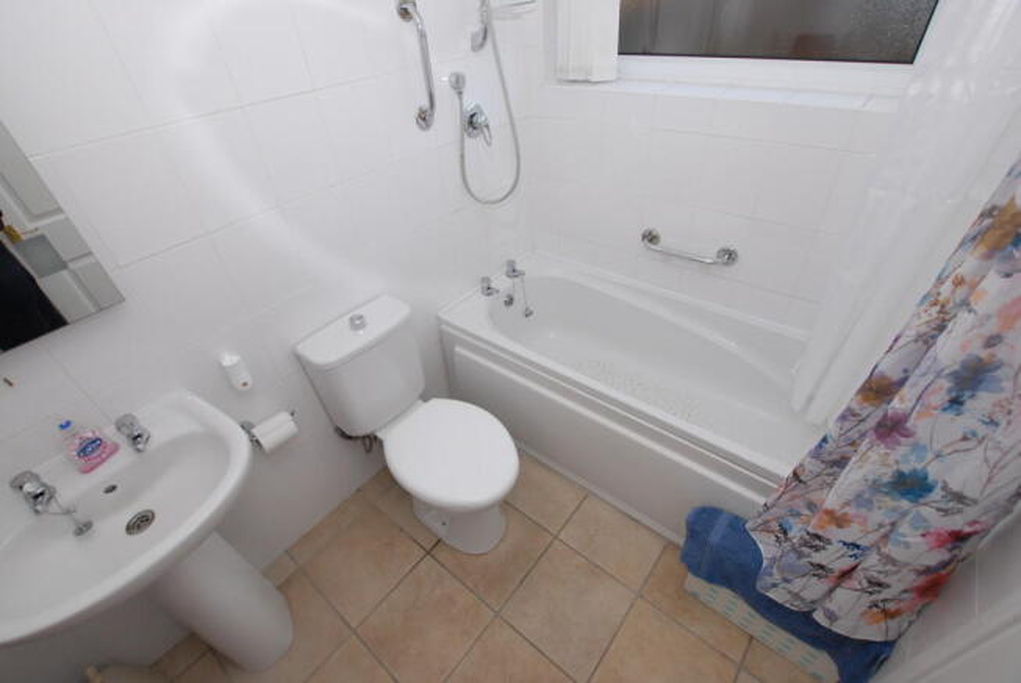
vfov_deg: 77.5
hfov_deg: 100.3
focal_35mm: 15
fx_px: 426
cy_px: 342
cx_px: 510
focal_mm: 10
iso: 320
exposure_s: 1/60
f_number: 5.6
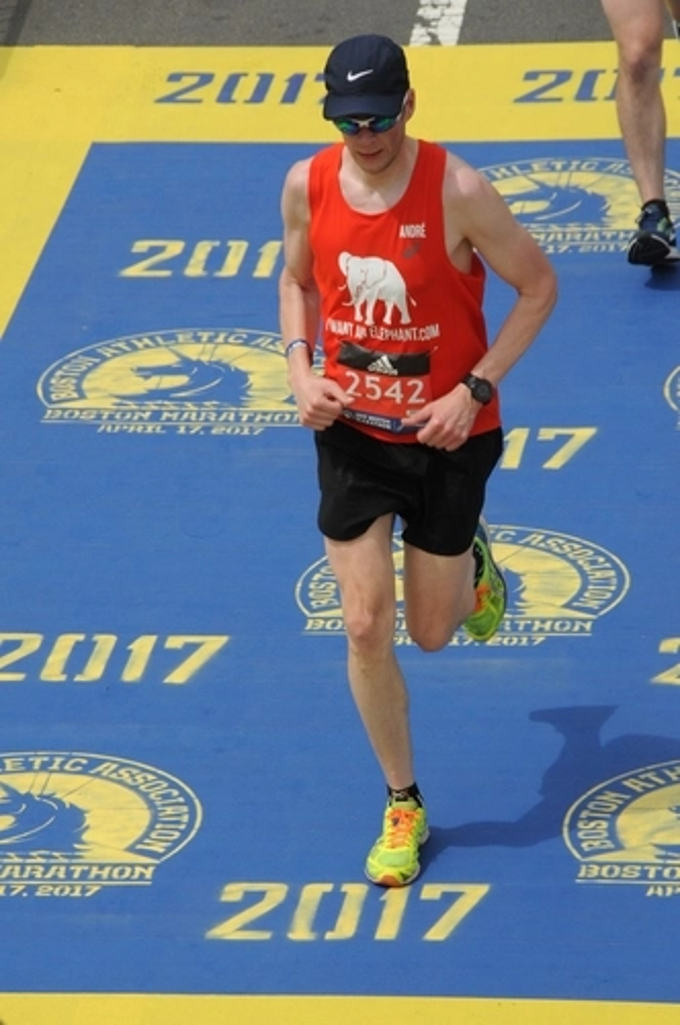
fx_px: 7245
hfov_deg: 5.4
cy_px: 512
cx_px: 340
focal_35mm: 255
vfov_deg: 8.1
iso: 500
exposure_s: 1/640
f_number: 11
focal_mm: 170
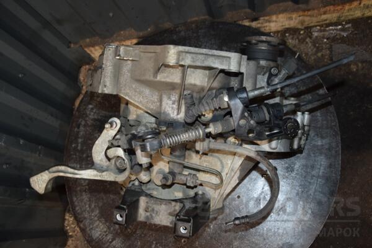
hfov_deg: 59.5
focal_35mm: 32
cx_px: 186
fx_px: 325
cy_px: 124
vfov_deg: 41.7
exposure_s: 1/60
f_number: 5
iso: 800
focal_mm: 21
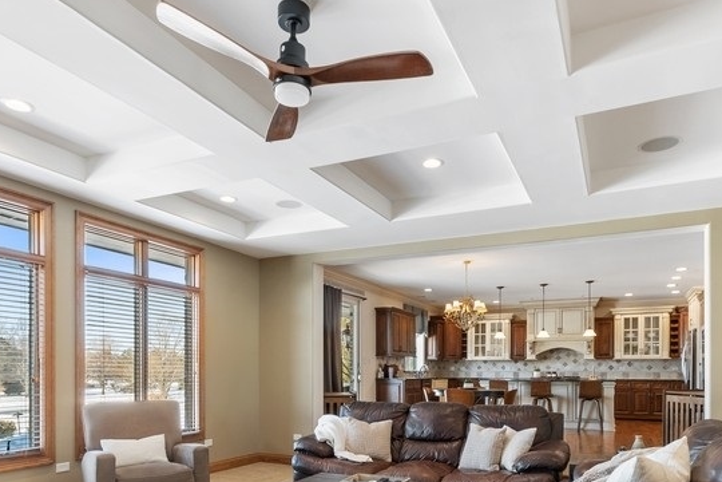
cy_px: 376
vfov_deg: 48.7
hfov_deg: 71.5
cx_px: 370
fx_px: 501
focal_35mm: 25
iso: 250
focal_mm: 10
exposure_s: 1/6
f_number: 7.1
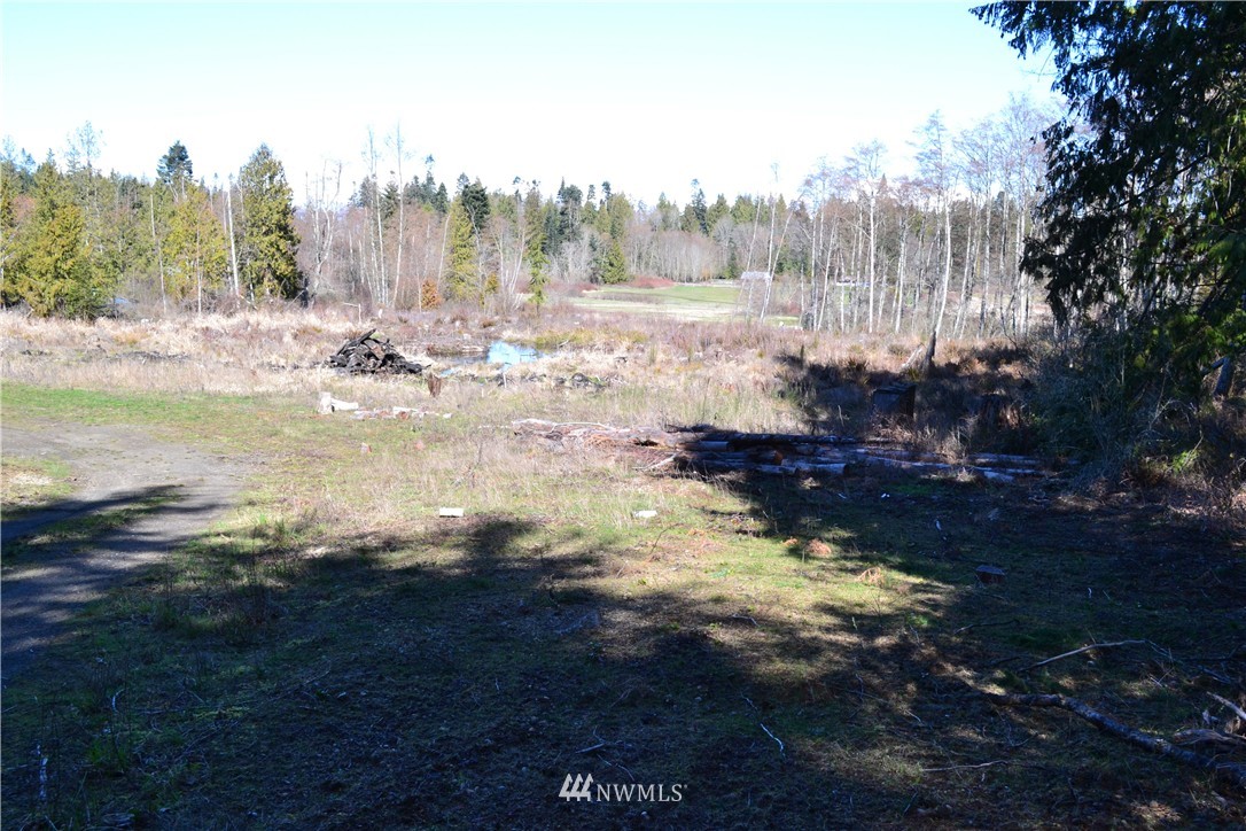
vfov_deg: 36.9
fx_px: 1246
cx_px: 623
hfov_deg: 53.1
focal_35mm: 36
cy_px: 416
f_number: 10
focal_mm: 24
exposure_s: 1/200
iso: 400
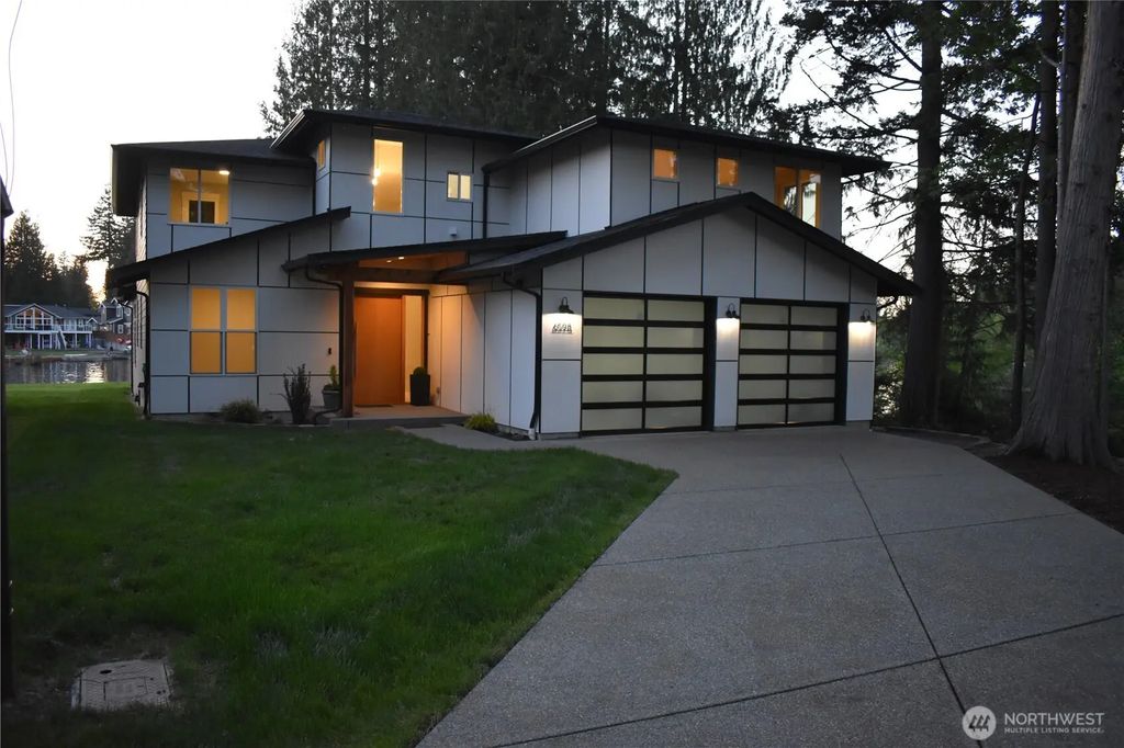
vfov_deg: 47.9
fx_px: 843
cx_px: 562
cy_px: 374
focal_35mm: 27
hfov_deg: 67.4
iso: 2500
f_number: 3.5
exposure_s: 1/125
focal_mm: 18
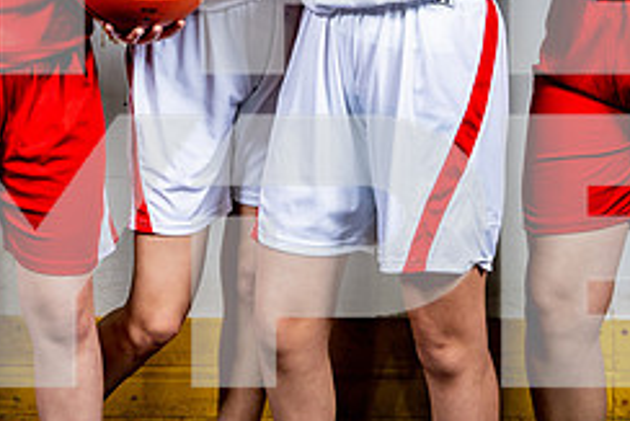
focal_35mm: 88
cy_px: -61
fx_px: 1541
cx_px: 150
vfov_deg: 15.1
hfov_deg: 22.9
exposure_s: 1/250
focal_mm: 37
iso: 160
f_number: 8
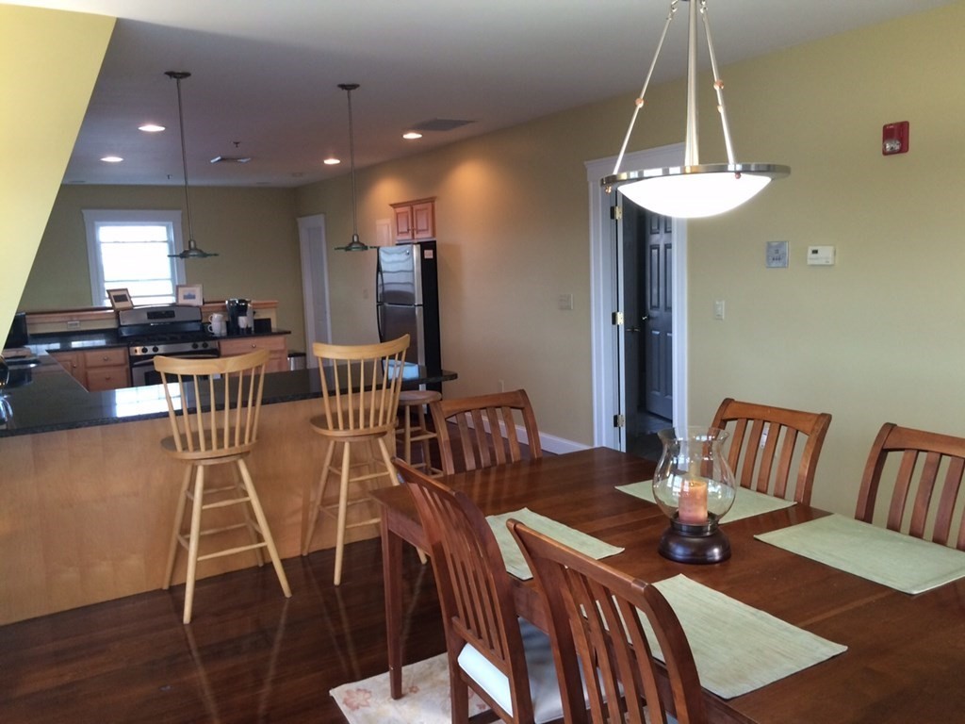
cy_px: 362
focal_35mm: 29
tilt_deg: -8.5
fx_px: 808
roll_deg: +1.8
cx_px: 482
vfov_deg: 48.2
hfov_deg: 61.7
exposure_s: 1/30
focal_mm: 4.15
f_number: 2.2
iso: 125
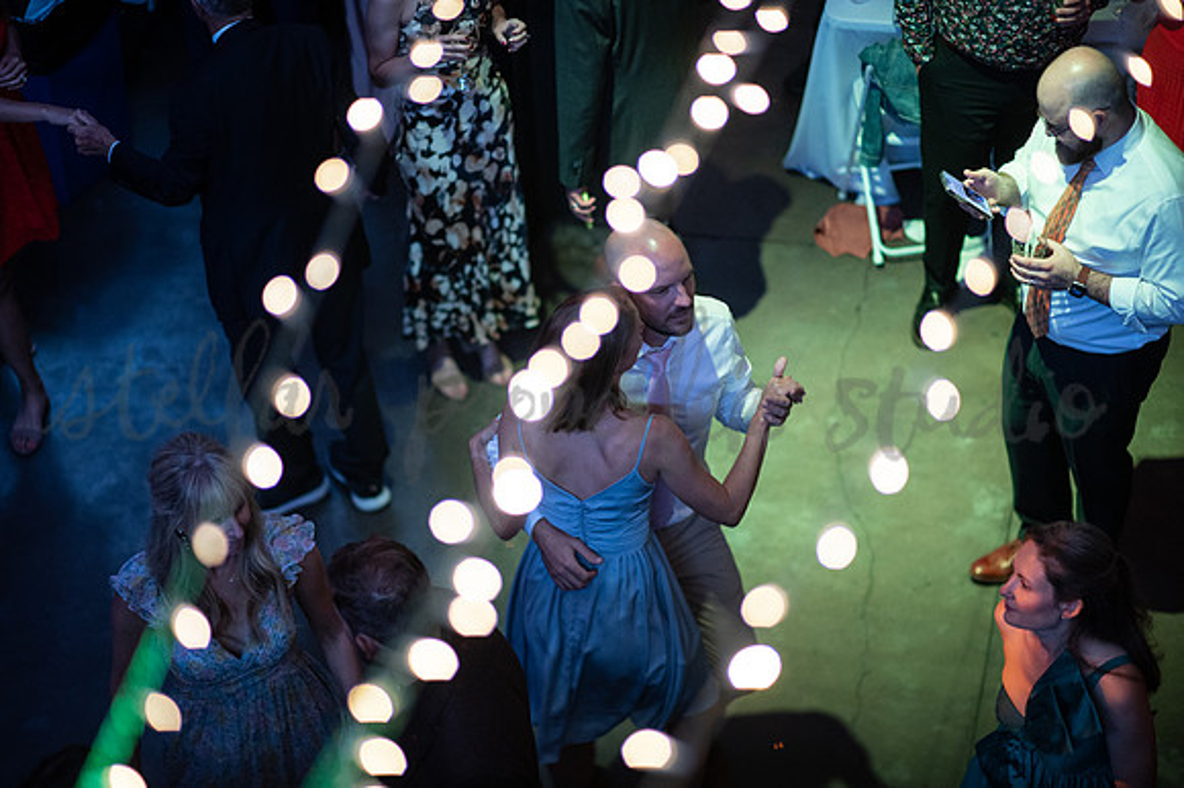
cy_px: 394
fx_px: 2794
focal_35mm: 85
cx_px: 592
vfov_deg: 16.1
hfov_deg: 23.9
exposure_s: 1/200
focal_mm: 85
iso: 2000
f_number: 1.6
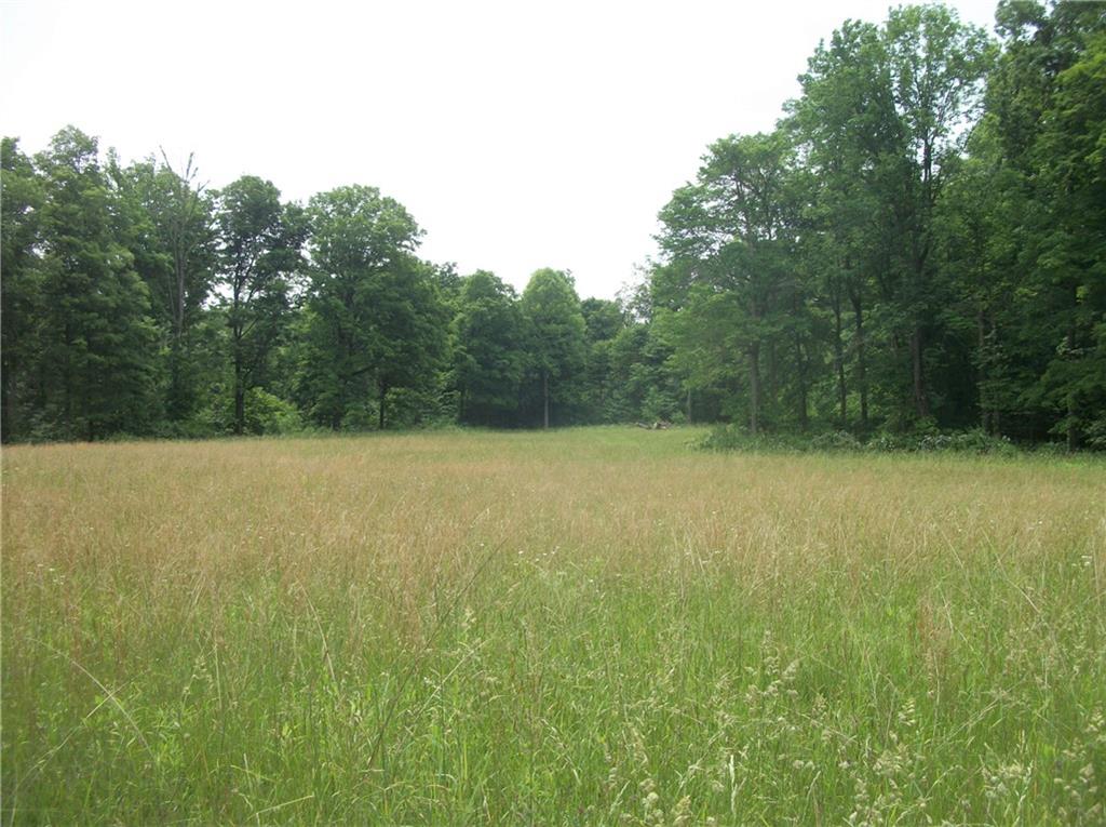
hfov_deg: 56.9
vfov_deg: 44.1
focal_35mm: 32
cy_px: 414
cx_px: 553
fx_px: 1021
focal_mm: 5.7
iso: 80
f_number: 8.8
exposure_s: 1/125
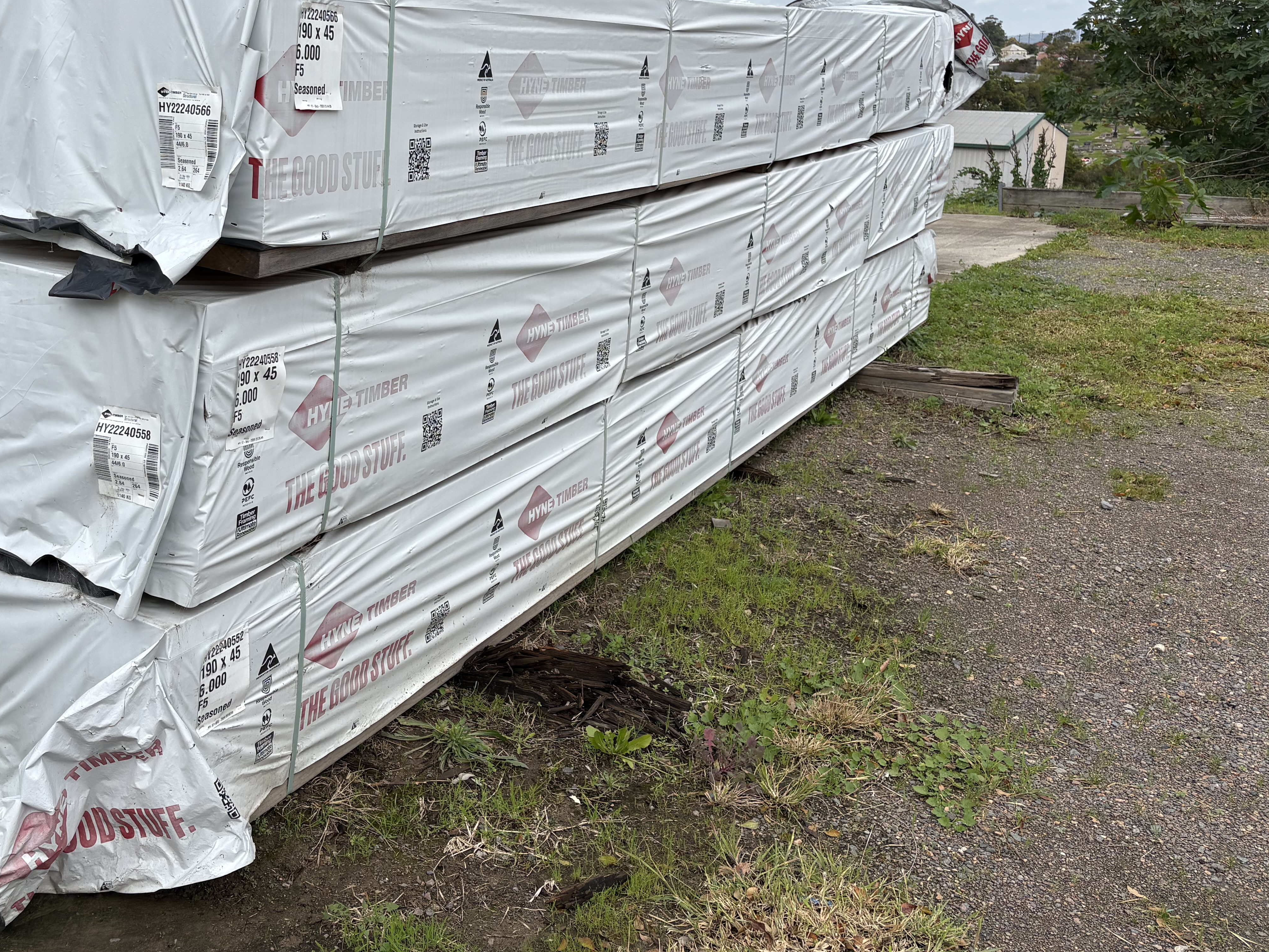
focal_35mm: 37
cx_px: 415
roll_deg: +0.0
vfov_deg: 38.1
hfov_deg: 49.2
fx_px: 1356
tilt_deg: -10.2
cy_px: 288
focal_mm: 5.96
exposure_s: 1/2538
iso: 50
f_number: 1.6
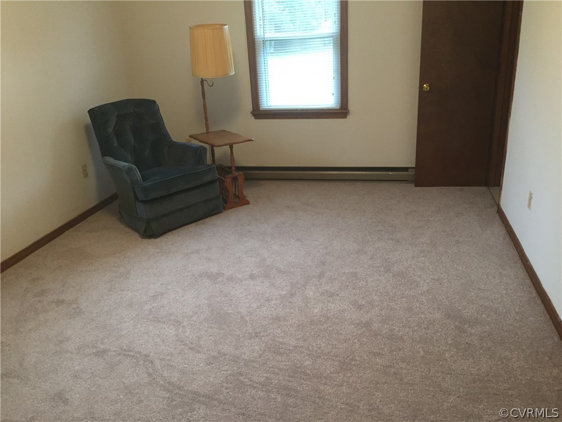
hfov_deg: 61.7
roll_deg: +3.3
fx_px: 471
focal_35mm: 29
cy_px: 211
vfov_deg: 48.2
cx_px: 281
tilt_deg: -21.9
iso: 160
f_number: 2.2
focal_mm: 4.15
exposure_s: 1/30
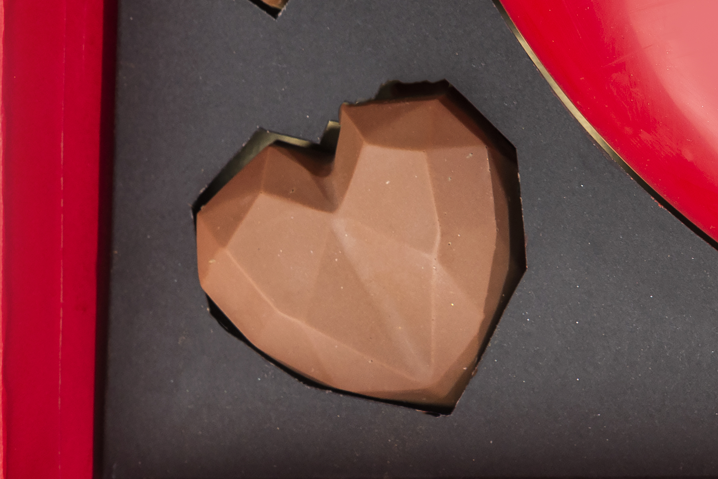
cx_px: 804
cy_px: -203
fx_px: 3013
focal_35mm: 151
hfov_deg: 13.3
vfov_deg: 8.9
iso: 100
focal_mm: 45
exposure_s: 1/125
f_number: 8
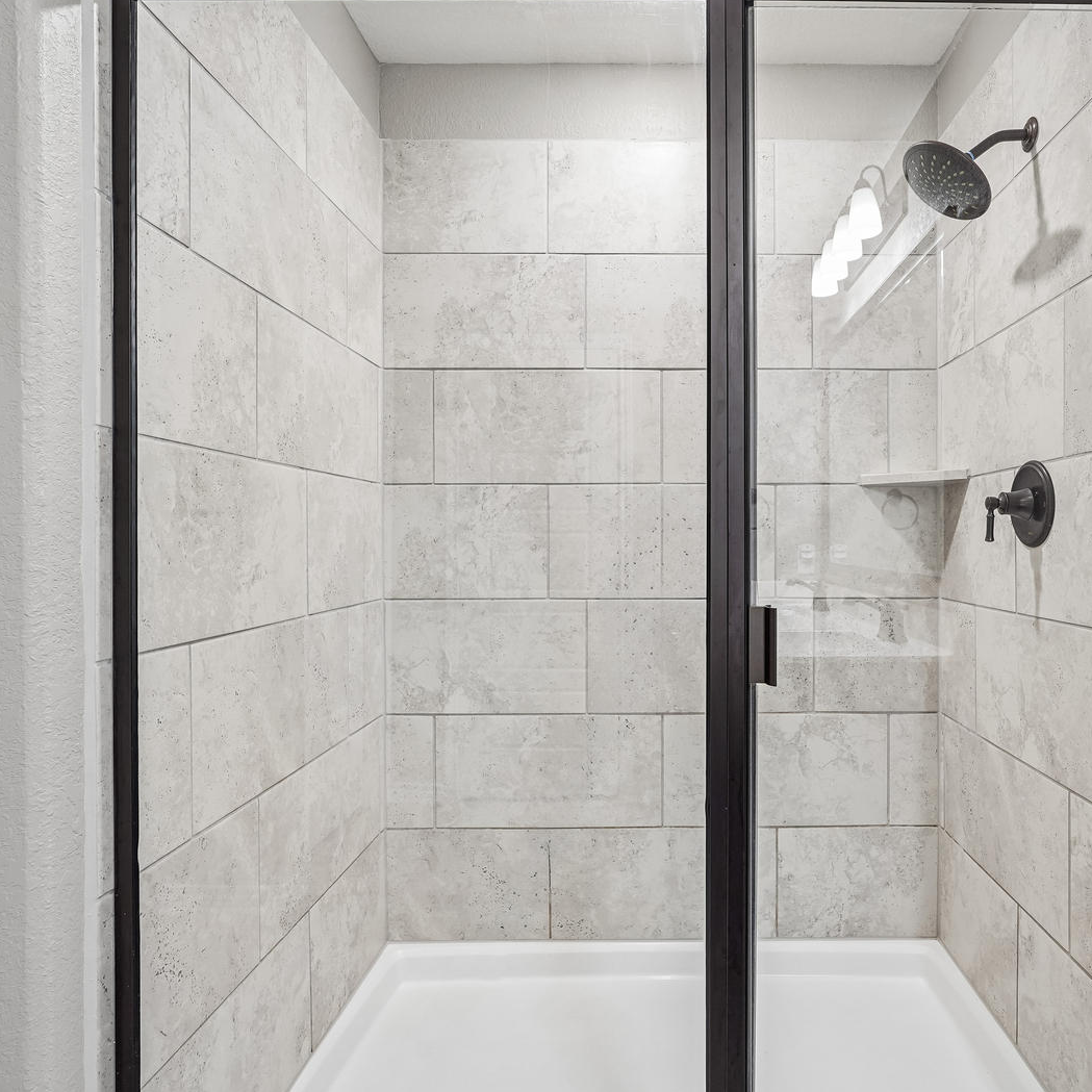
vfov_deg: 72.1
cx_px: 672
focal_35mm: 21
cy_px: 533
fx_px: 749
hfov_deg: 71.1
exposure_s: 1/8
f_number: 8
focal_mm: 16
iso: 400
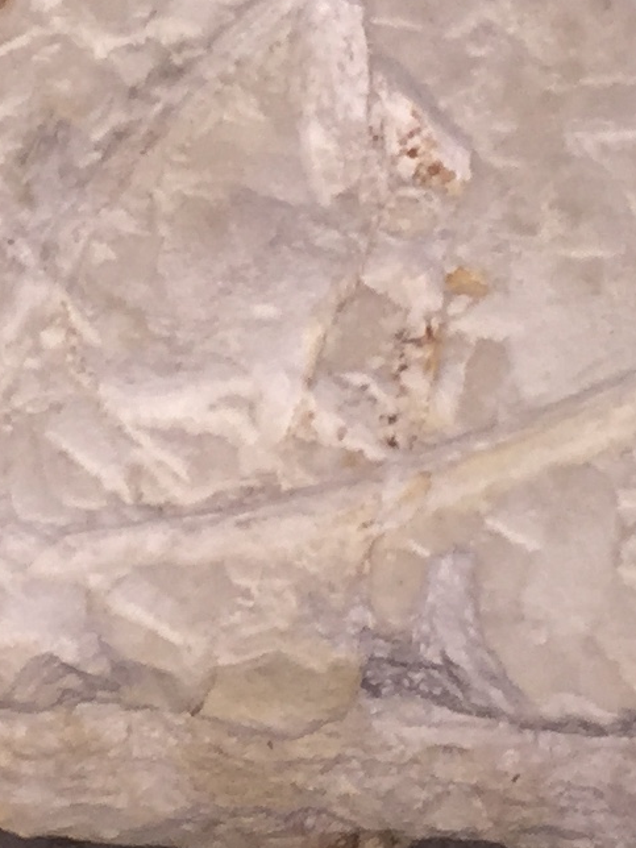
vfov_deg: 13.4
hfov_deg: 9.9
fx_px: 3601
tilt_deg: +1.0
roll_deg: -2.1
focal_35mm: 147
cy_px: 275
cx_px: -250
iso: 50
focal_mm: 4.15
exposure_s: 1/17
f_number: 2.2
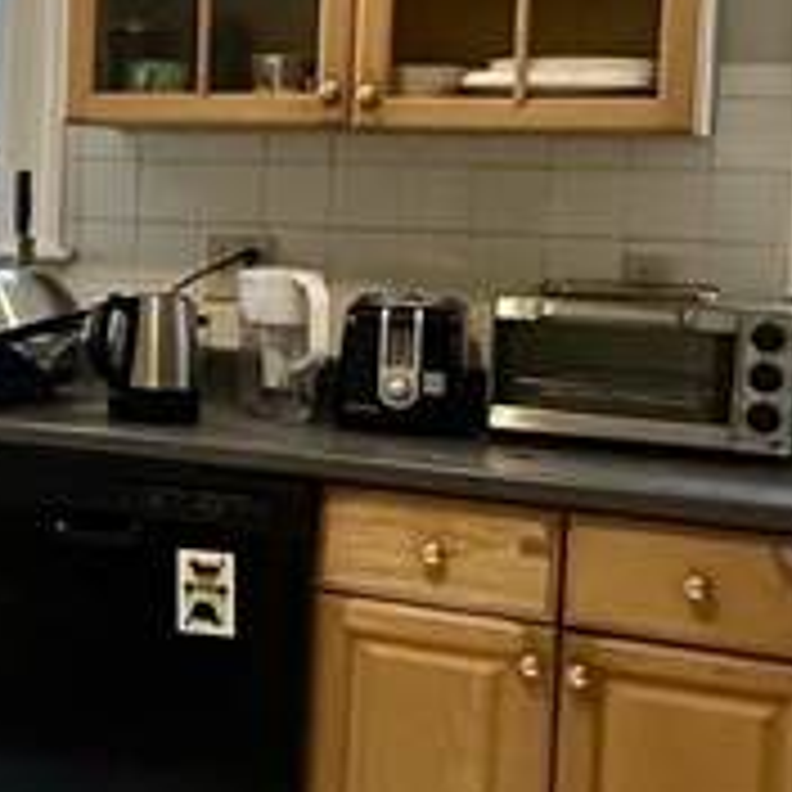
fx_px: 1864
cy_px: 243
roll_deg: -0.7
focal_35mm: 72
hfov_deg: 20.5
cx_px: -396
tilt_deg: -2.2
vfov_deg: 23.8
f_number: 2.2
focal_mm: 2.22
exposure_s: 1/120
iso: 250
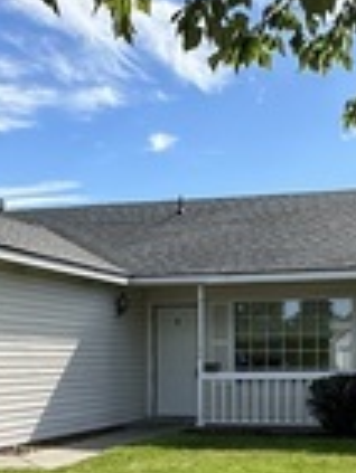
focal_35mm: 66
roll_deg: -0.1
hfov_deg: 22.3
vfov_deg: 27.9
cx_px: 178
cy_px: 455
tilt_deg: -5.1
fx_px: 904
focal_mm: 2.22
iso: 50
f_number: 2.2
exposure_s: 1/1553
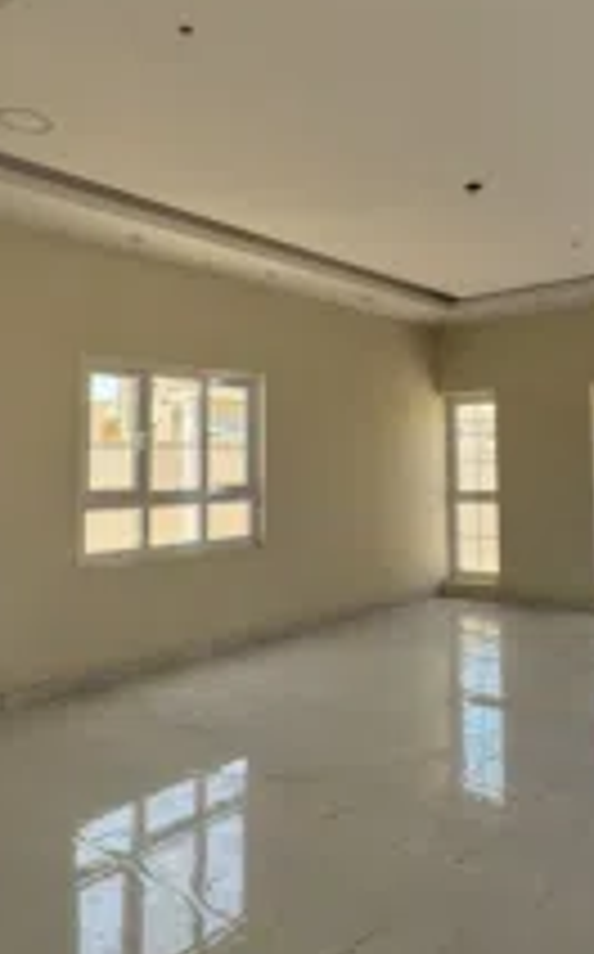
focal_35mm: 28
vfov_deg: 66.2
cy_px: 405
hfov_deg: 43.2
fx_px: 727
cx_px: 436
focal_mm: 2.22
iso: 40
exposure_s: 1/166
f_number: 2.2
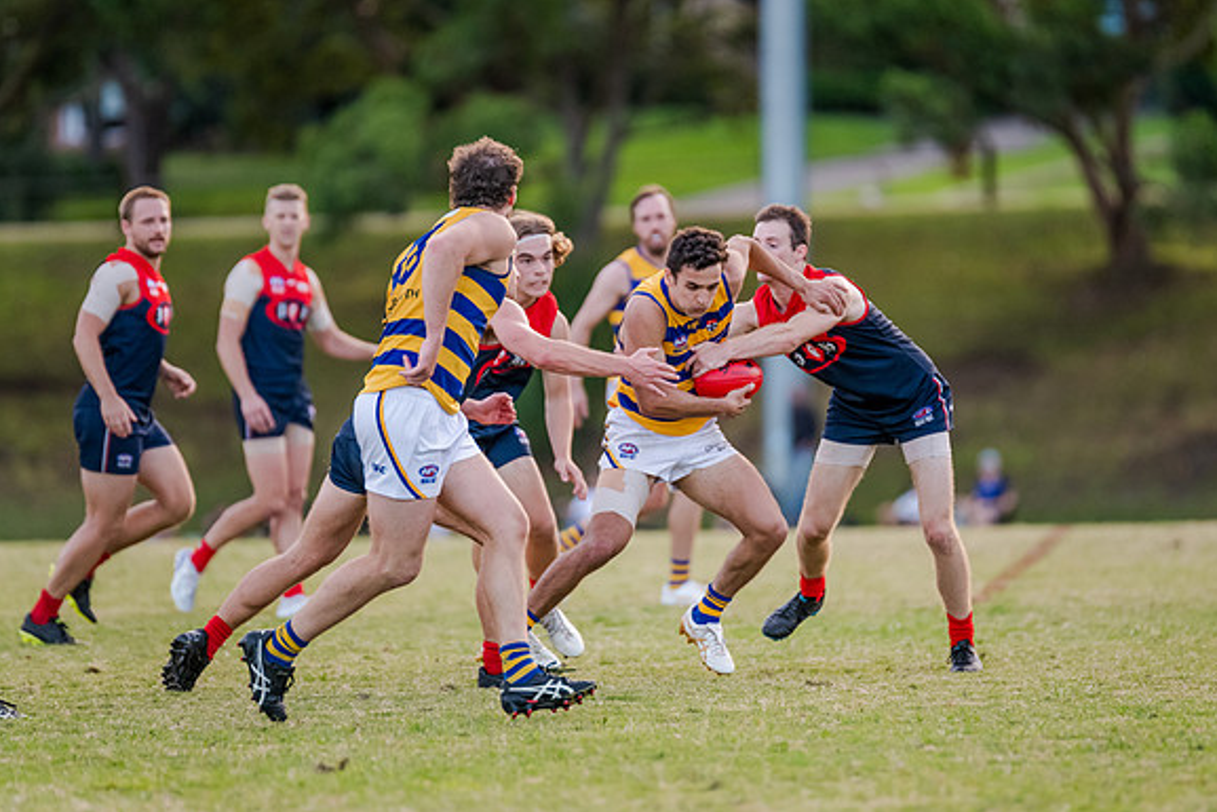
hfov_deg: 5.6
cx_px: 674
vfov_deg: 3.7
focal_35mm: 368
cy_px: 404
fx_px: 12443
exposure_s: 1/1600
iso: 1800
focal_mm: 300
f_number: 2.8
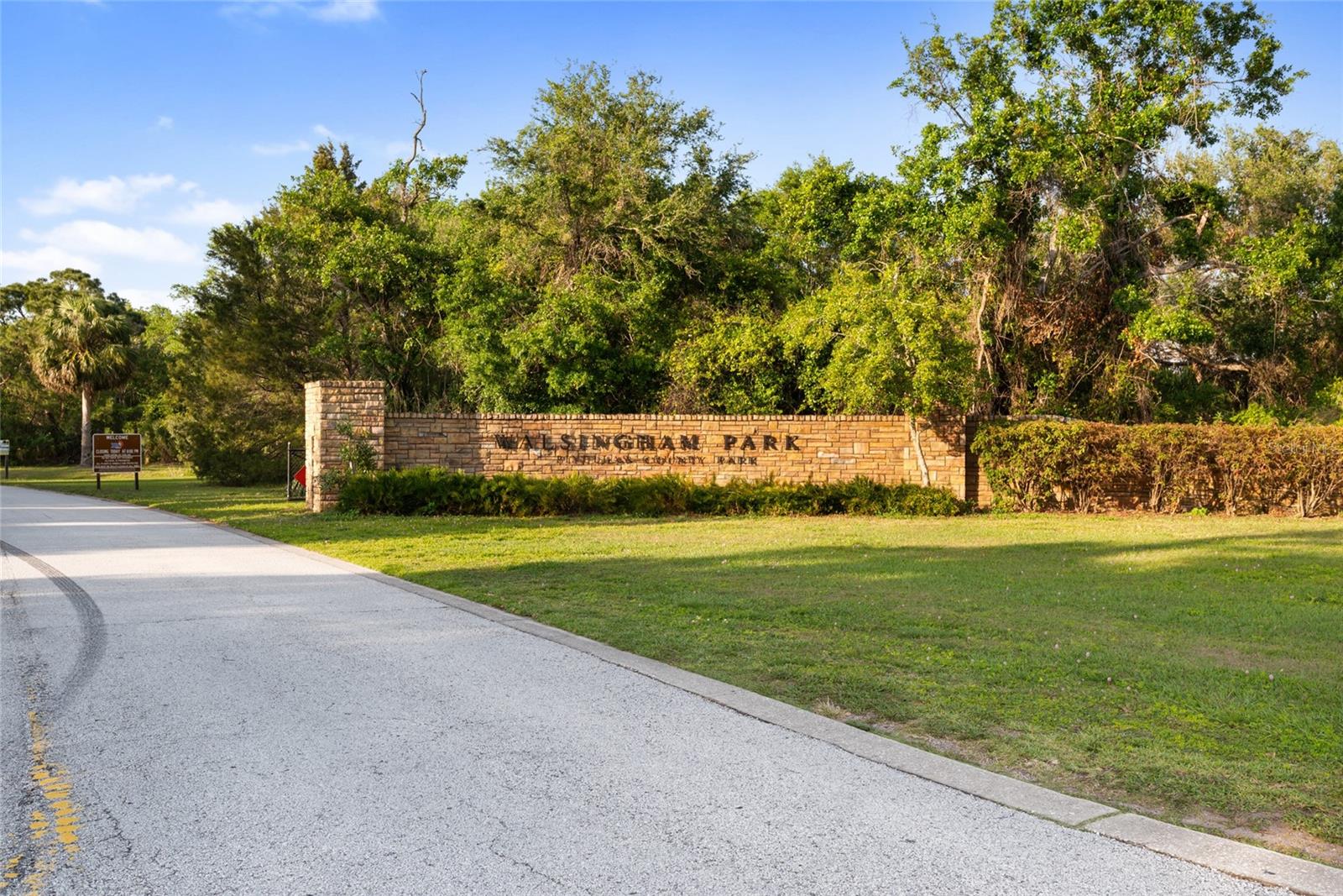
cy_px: 448
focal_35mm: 30
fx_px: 1119
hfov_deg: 61.9
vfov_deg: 43.6
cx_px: 672
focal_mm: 30
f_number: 9
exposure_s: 1/25
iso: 250
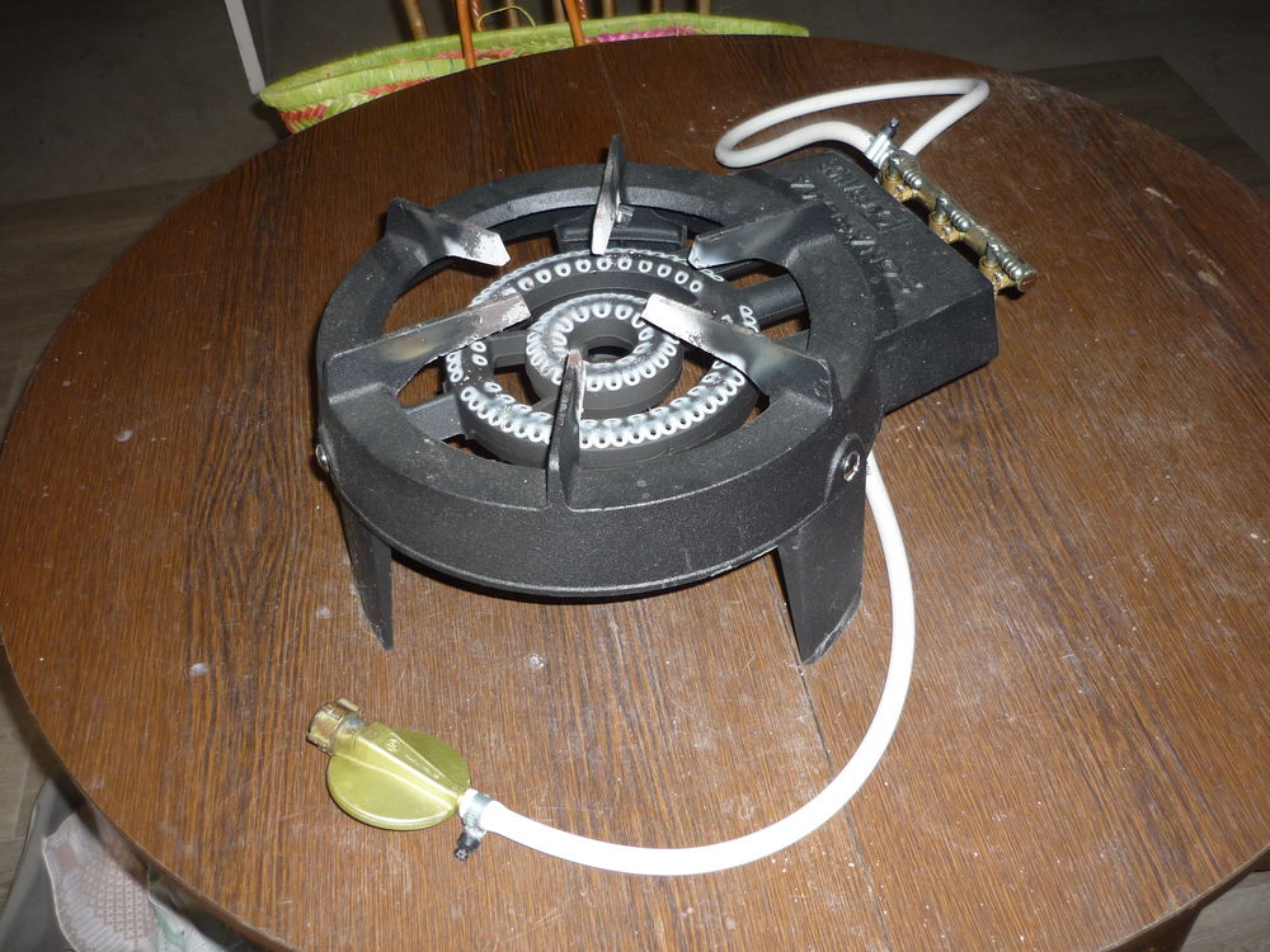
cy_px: 476
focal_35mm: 33
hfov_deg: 55.4
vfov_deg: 42.9
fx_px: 1211
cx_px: 635
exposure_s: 1/30
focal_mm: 5.5
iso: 100
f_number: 2.8
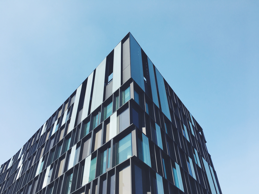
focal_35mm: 29
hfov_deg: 61.7
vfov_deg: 48.2
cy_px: 97
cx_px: 130
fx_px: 217
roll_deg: +1.6
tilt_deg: +41.9
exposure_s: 1/864
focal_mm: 4.15
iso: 25
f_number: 2.2
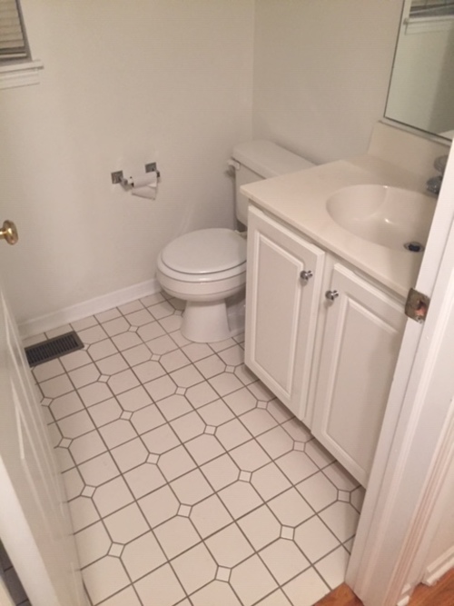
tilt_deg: -33.6
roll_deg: +1.0
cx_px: 227
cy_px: 303
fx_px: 507
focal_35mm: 29
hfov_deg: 48.2
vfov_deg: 61.7
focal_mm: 4.15
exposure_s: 1/30
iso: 160
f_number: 2.2
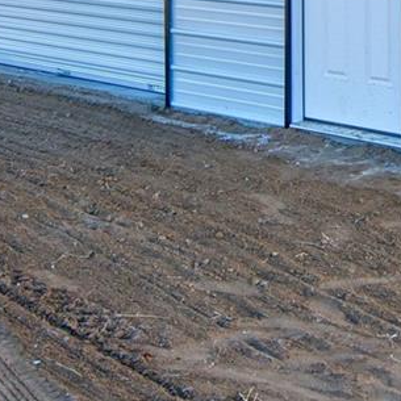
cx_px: 510
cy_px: -97
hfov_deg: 16.8
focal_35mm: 98
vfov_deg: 16.9
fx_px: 1284
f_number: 4
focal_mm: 22
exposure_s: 1/2000
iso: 500
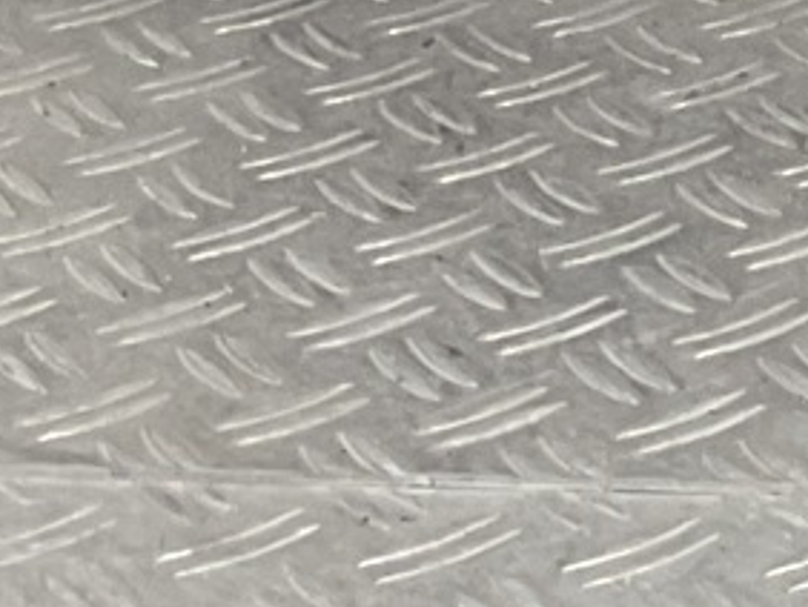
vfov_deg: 6.4
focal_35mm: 207
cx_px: 1997
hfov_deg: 8.6
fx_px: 4836
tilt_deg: -7.5
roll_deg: -0.8
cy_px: -1432
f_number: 1.8
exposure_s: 1/135
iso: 16
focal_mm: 3
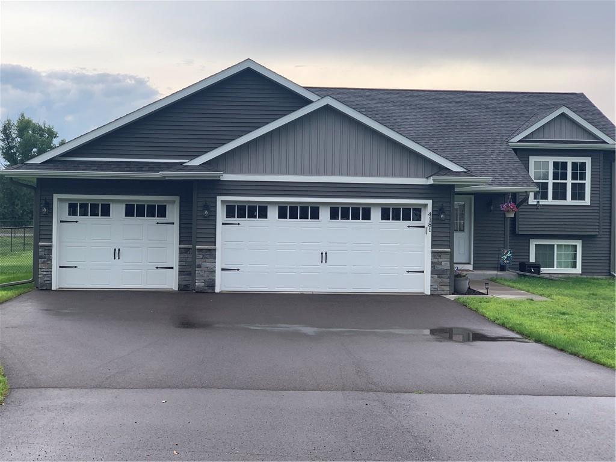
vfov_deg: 28.0
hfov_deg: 36.8
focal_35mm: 52
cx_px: 308
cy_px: 231
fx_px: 925
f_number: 2.4
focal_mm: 6
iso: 16
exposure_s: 1/343
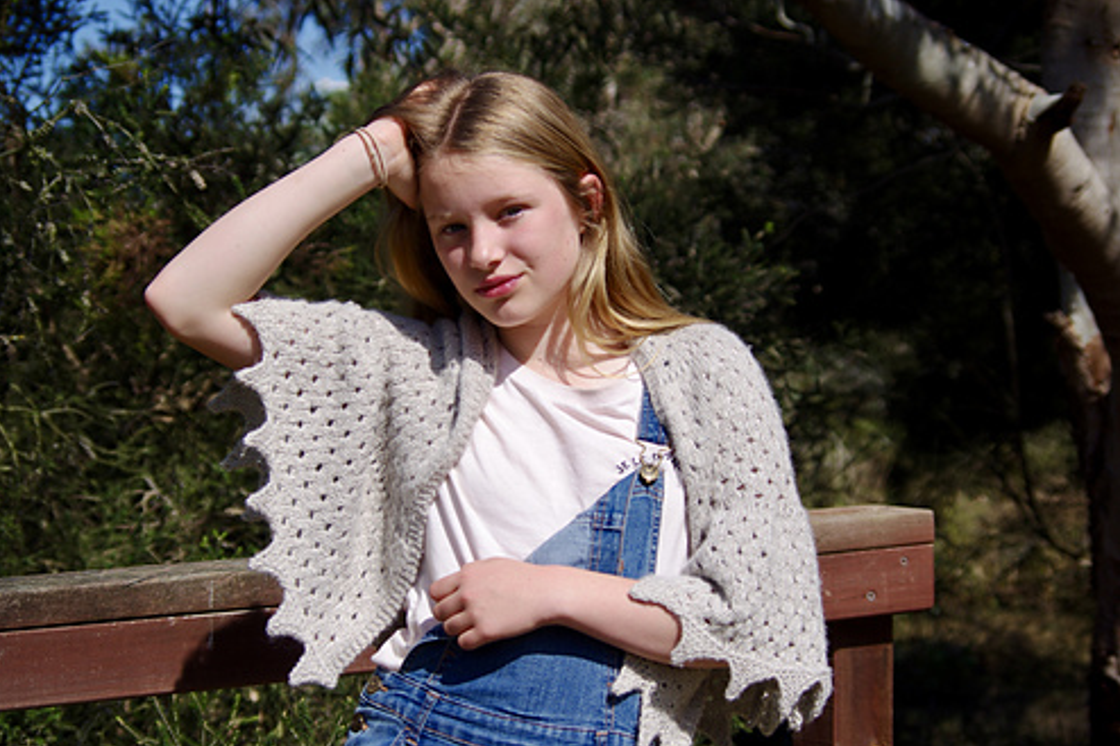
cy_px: 374
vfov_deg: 15.5
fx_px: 2737
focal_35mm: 88
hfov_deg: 23.1
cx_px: 555
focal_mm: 57.5
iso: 200
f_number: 5.6
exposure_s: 1/2000
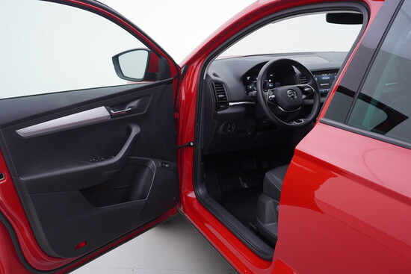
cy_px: 137
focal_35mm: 36
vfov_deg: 36.9
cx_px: 206
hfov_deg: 53.1
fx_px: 411
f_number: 3.2
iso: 125
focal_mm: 24
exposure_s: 1/50
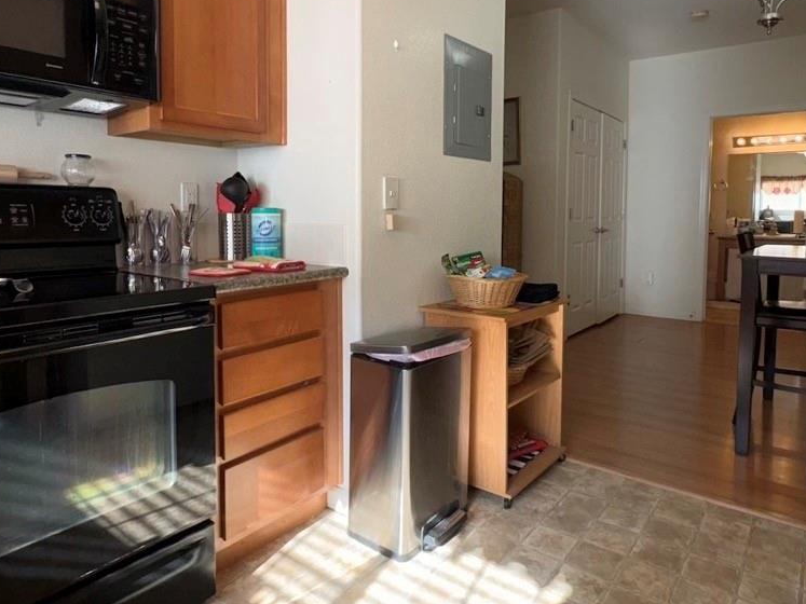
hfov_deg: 71.6
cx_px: 415
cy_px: 243
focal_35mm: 24
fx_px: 559
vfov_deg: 56.4
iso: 50
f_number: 2.2
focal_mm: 2.22
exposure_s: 1/121
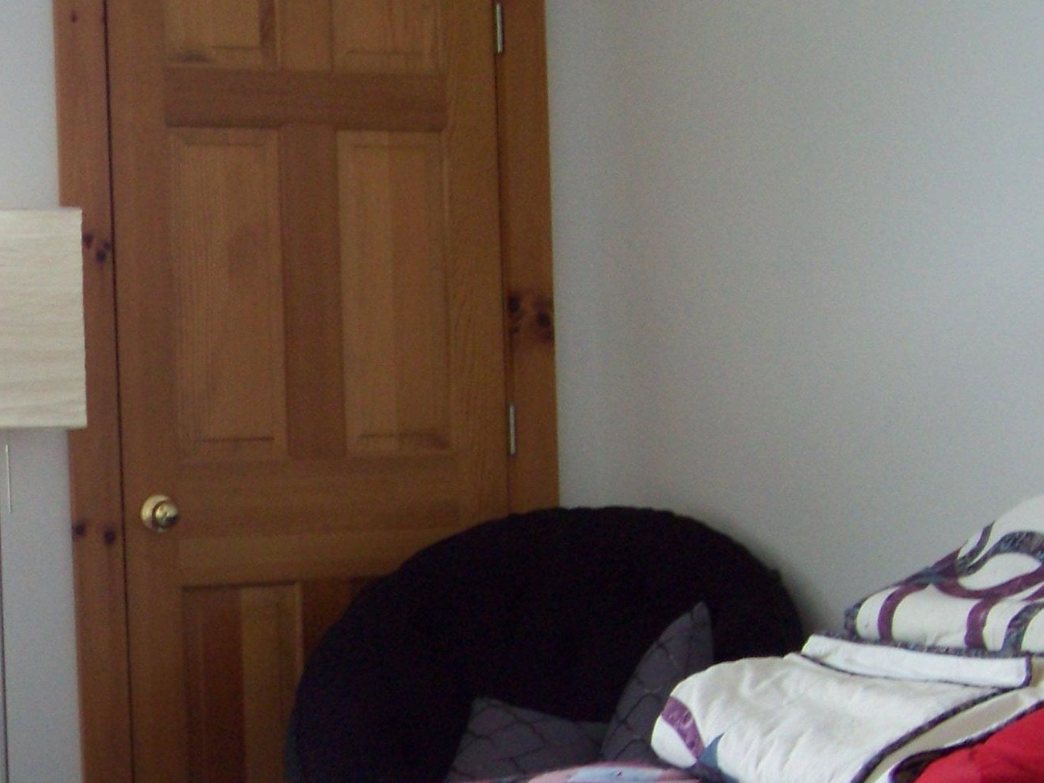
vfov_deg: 17.3
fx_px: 2564
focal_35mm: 85
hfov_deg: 22.6
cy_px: 604
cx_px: 176
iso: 157
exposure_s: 1/30
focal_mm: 5.85
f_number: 2.8
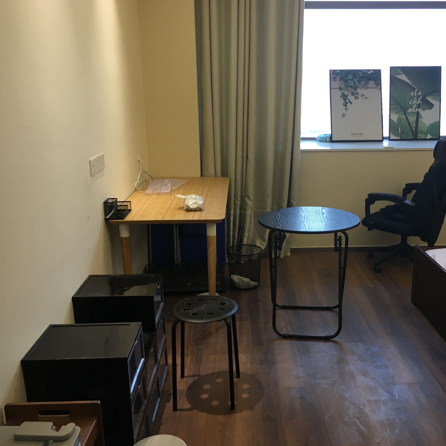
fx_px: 510
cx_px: 267
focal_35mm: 35
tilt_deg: -14.5
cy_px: 221
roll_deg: +0.0
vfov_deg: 47.2
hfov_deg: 47.0
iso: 25
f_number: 2.2
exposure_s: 1/33
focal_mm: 4.15
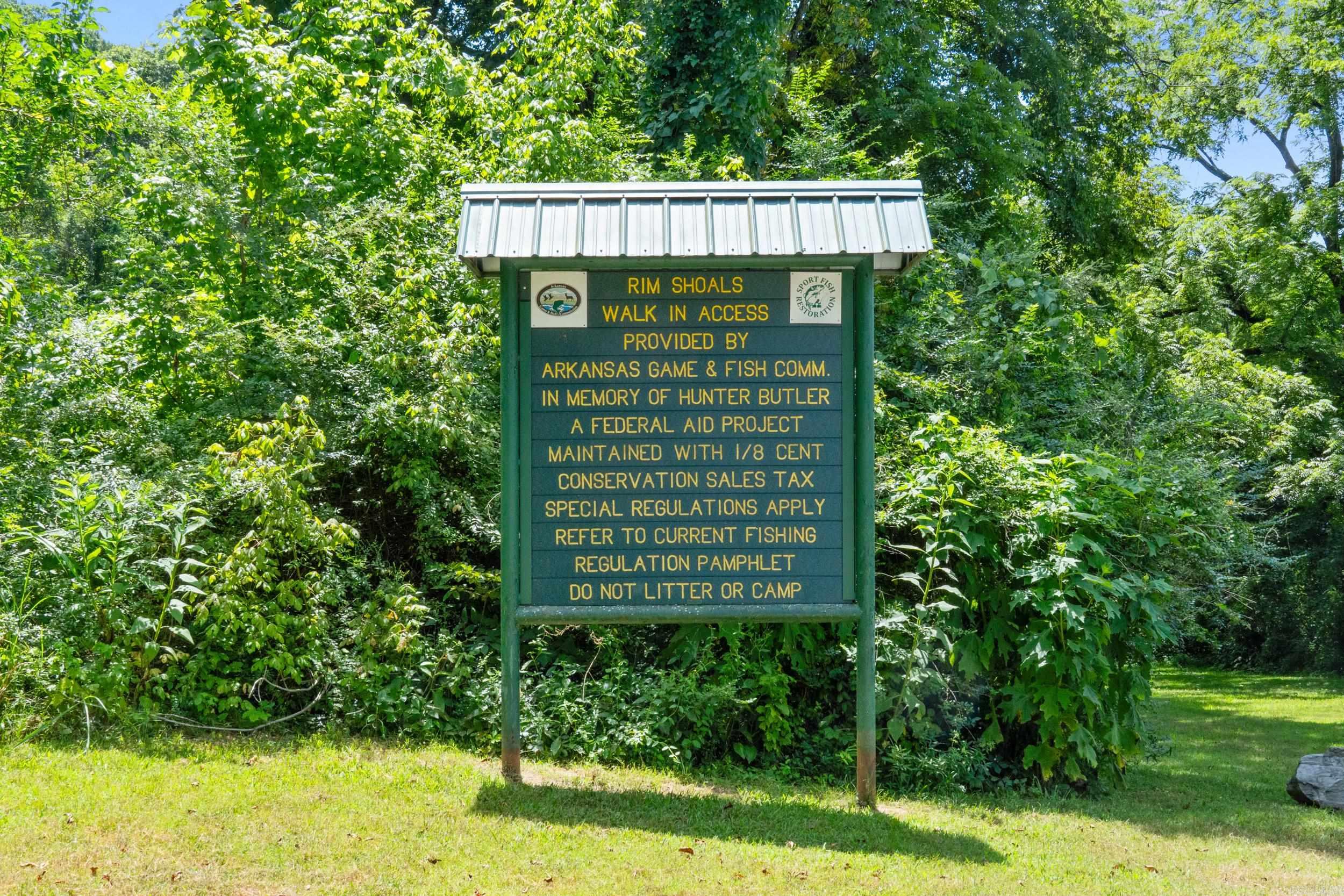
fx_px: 1680
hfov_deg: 43.6
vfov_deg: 29.9
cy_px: 448
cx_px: 672
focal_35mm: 45
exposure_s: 1/320
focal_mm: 30
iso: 500
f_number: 14
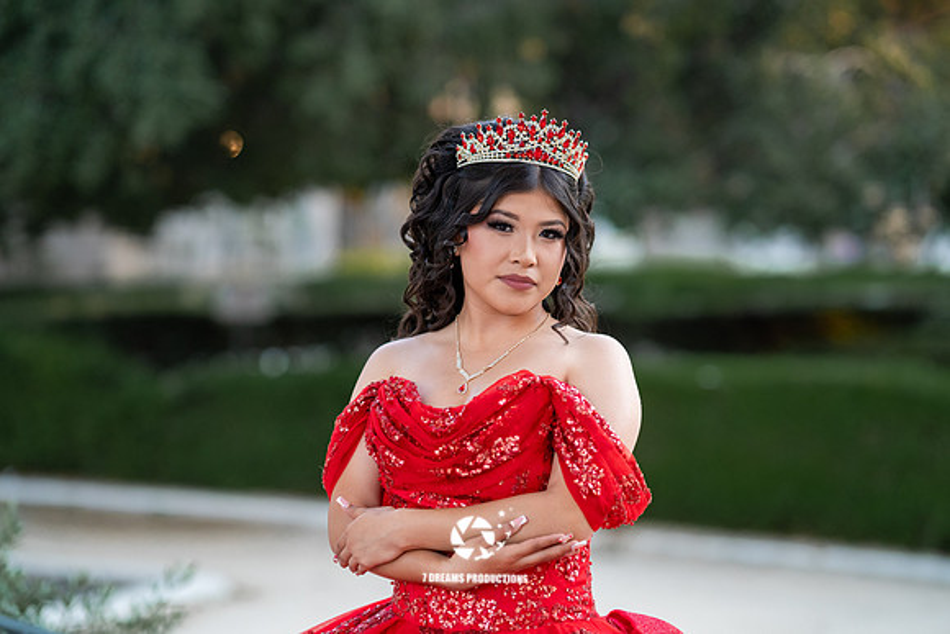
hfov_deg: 23.9
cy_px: 317
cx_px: 475
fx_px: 2243
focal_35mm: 85
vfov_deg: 16.1
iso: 1600
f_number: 1.8
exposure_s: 1/125
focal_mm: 85
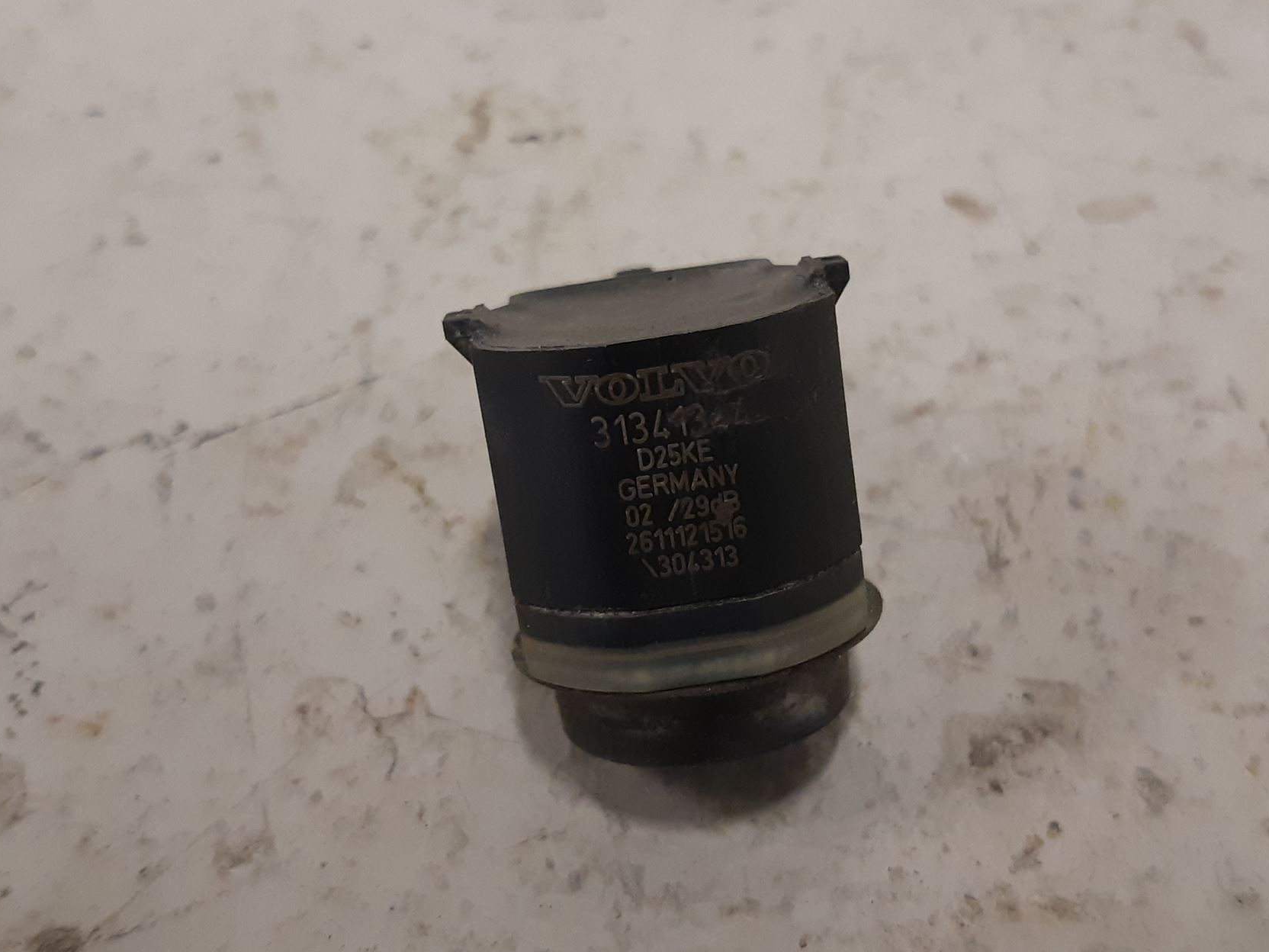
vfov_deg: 44.1
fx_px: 1173
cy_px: 433
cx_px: 662
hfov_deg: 56.8
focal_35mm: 32
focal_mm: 3.93
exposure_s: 1/50
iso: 200
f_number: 1.7
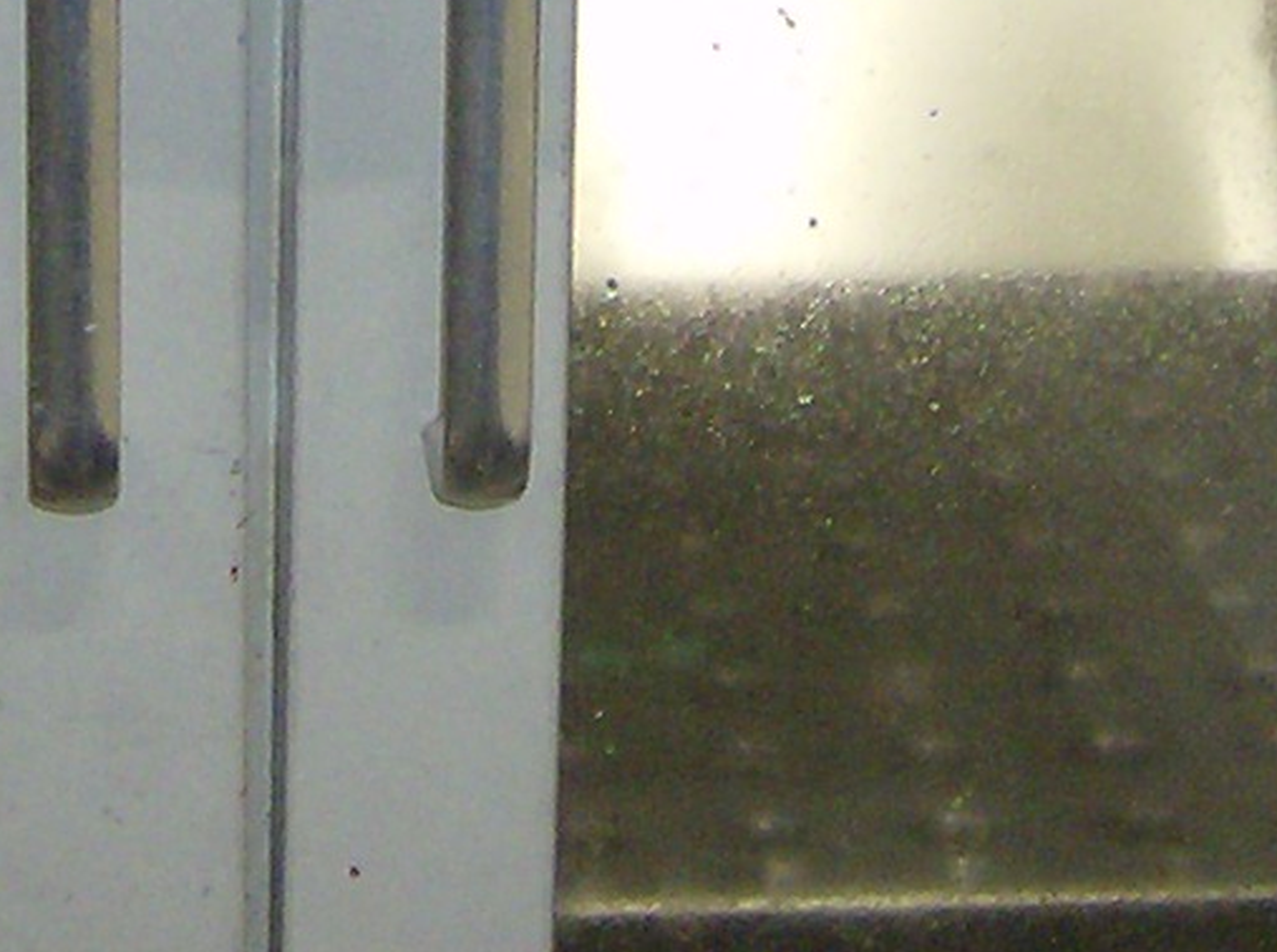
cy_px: -1083
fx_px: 6737
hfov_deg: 10.8
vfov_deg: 7.7
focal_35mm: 183
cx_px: 411
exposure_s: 1/60
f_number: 2.8
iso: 200
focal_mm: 6
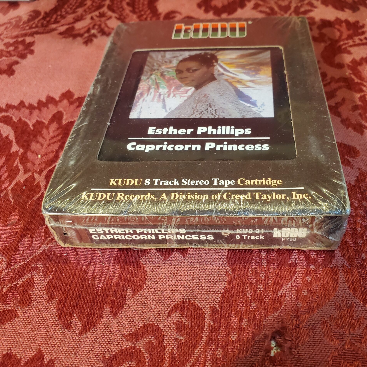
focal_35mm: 31
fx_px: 372
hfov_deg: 52.4
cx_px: 203
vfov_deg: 52.5
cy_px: 183
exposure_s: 1/120
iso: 320
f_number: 2.4
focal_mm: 4.3
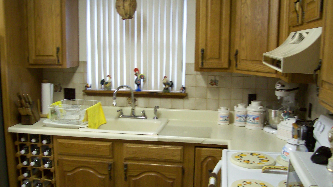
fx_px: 353
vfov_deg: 29.6
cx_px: 166
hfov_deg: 50.5
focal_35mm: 40
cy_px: 114
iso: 160
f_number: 2.7
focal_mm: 6
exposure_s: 1/11.9
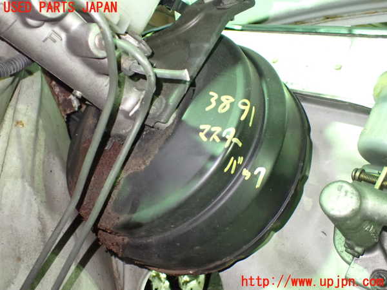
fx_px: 335
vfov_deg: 46.8
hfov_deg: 60.0
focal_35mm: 30
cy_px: 145
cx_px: 194
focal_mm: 5.4
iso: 1250
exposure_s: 1/30
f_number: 2.3
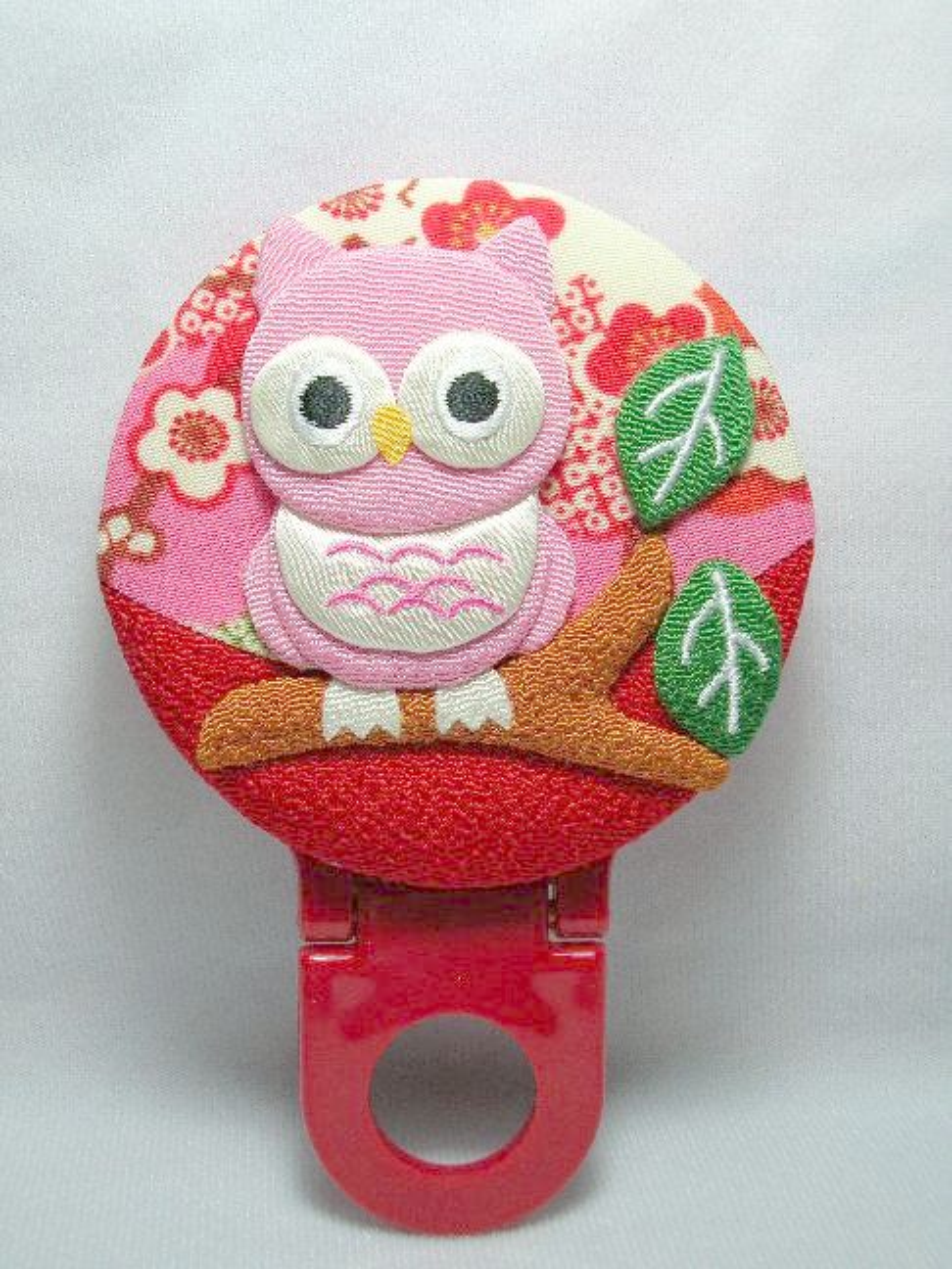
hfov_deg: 30.3
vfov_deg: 39.7
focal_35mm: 48
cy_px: 634
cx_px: 476
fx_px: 1760
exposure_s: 1/53.4
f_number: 3.2
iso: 50
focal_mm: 8
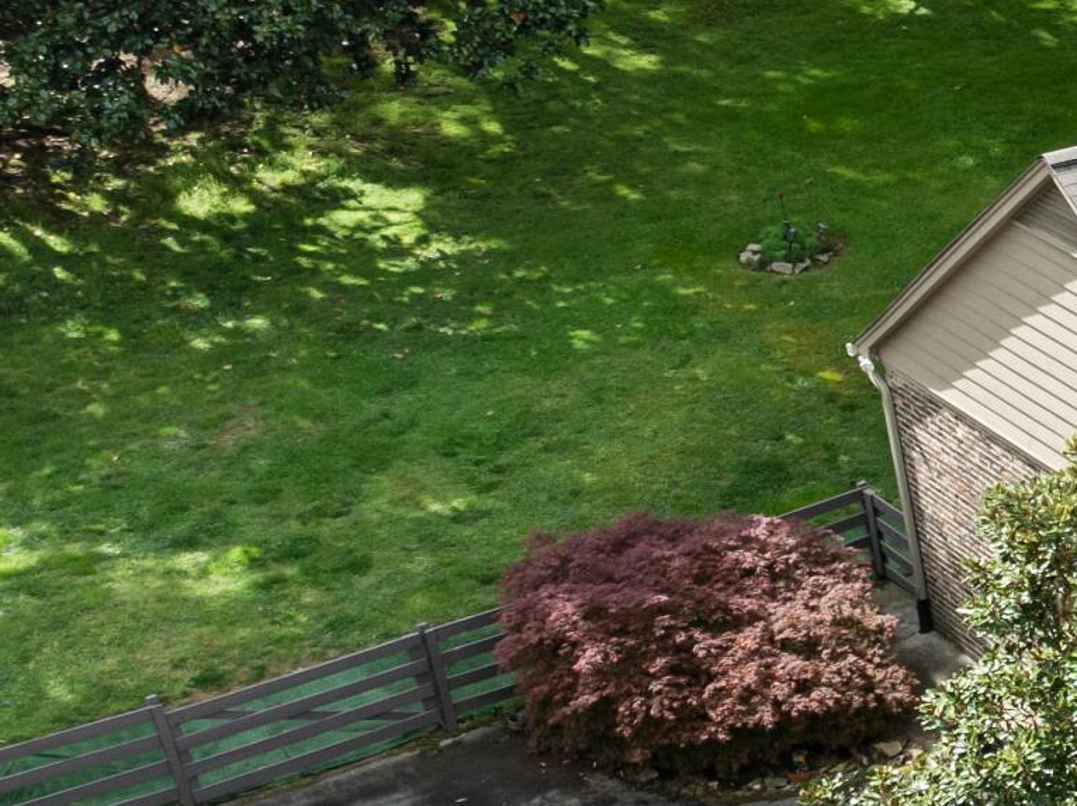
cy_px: 471
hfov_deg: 16.9
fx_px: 2922
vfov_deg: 15.7
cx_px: 1992
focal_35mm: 94
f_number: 2.8
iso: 100
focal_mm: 12.29
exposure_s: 1/240
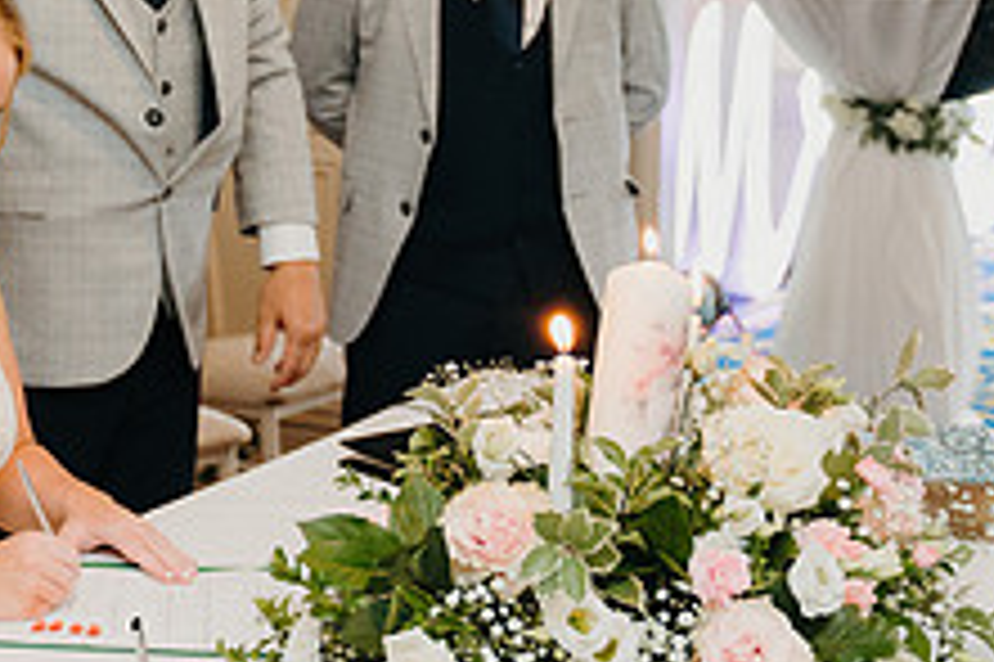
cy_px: 270
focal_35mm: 85
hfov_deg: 22.7
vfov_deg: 16.0
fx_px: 2345
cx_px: -58
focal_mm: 28
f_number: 2.8
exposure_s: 1/160
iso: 800
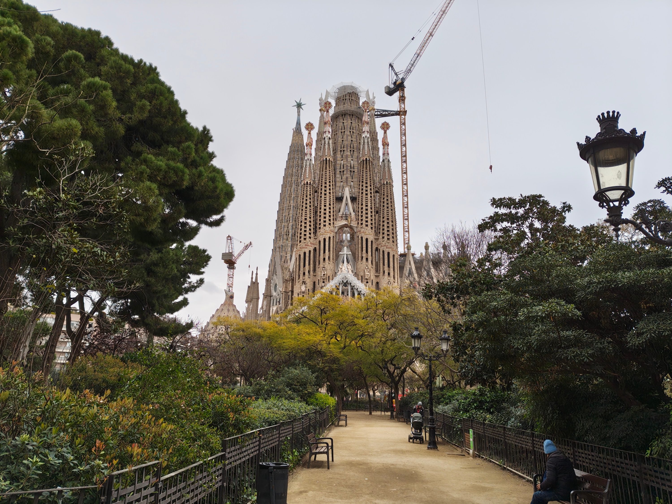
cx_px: 336
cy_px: 252
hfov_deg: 71.6
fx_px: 466
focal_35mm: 24
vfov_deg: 56.8
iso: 50
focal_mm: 5.56
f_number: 1.88
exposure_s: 1/188
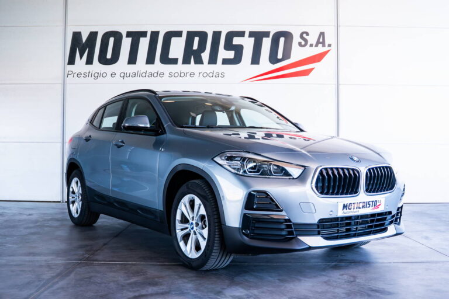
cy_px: 150
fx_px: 486
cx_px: 224
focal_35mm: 39
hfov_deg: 49.6
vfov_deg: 34.2
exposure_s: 1/1000
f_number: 2.8
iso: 1000
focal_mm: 26.6
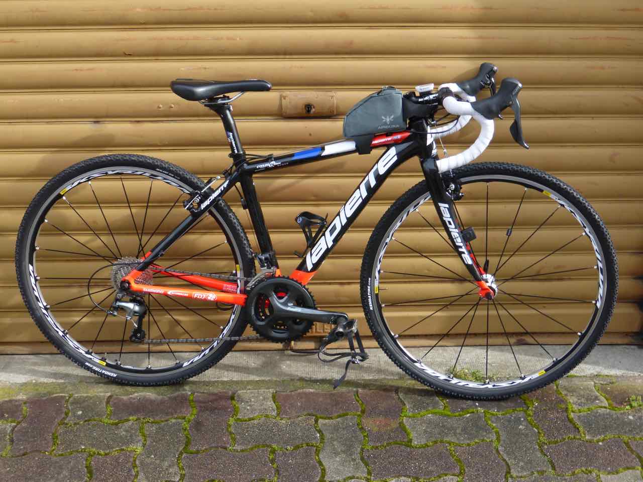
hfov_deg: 46.8
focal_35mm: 40
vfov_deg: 36.0
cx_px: 322
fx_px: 743
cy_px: 241
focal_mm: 6.9
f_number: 3.9
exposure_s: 1/160
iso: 100
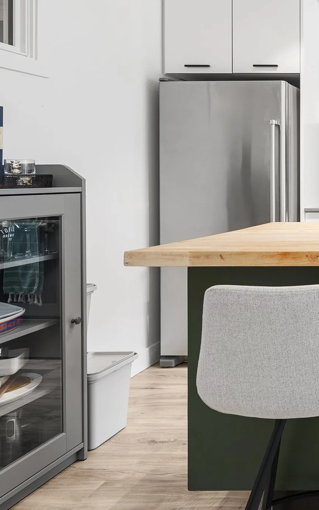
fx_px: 445
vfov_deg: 58.7
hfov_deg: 29.2
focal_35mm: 32
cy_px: 185
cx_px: 445
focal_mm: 14
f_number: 8
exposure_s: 1/3
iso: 320
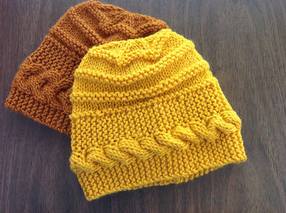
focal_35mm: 35
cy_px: 106
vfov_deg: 40.6
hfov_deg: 52.7
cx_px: 143
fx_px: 289
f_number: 2.4
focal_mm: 4.28
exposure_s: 1/15
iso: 64
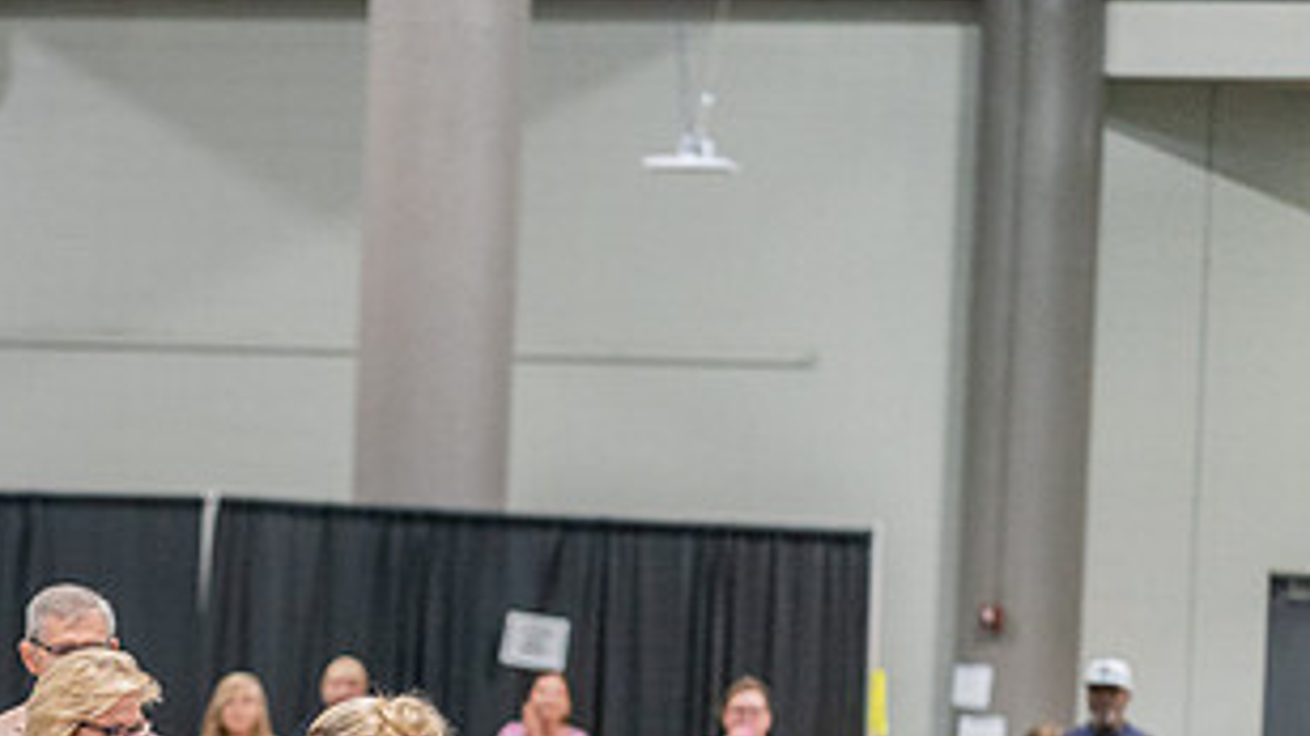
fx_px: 7188
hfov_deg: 10.4
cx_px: 132
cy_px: 810
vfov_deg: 5.8
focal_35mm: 207
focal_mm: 105
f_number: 2.8
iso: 6400
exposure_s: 1/250
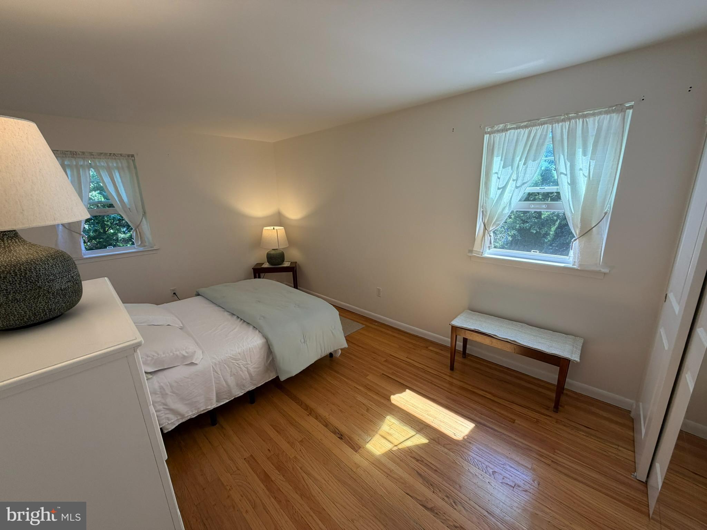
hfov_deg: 102.1
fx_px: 286
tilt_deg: -13.1
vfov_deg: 85.7
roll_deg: +2.9
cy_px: 265
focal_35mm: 14
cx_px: 354
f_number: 2.2
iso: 64
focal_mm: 2.22
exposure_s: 1/120
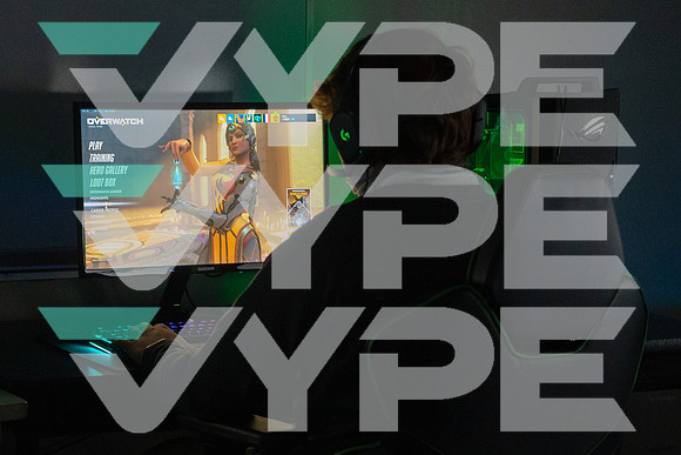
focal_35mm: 114
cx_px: 278
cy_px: 370
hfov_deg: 17.9
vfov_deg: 11.9
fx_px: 2162
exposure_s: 1/125
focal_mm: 55
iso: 2500
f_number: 2.8
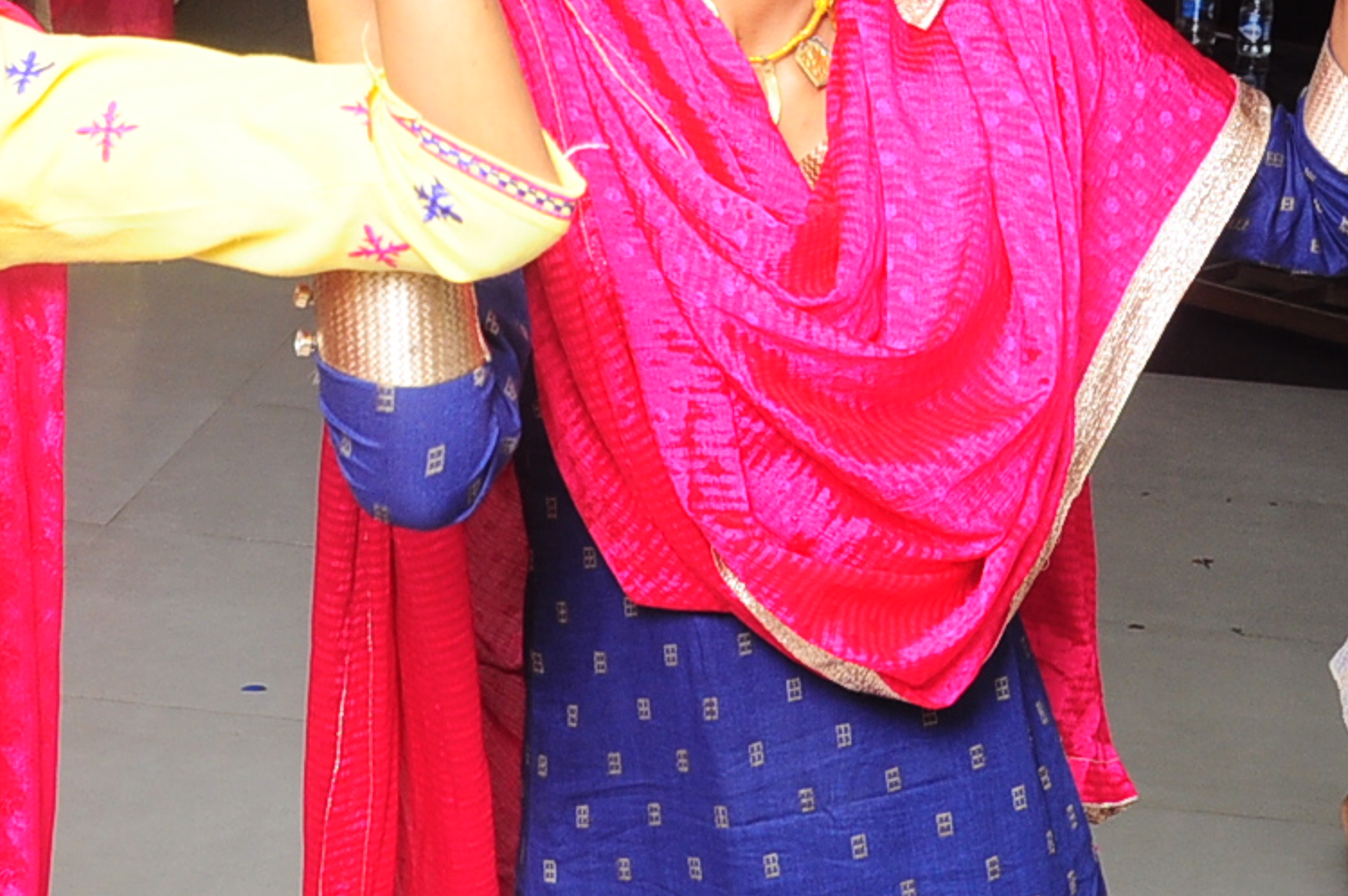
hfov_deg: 19.8
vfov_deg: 13.2
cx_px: 844
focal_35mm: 103
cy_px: 157
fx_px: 3853
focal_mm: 24
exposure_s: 1/125
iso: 320
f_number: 8
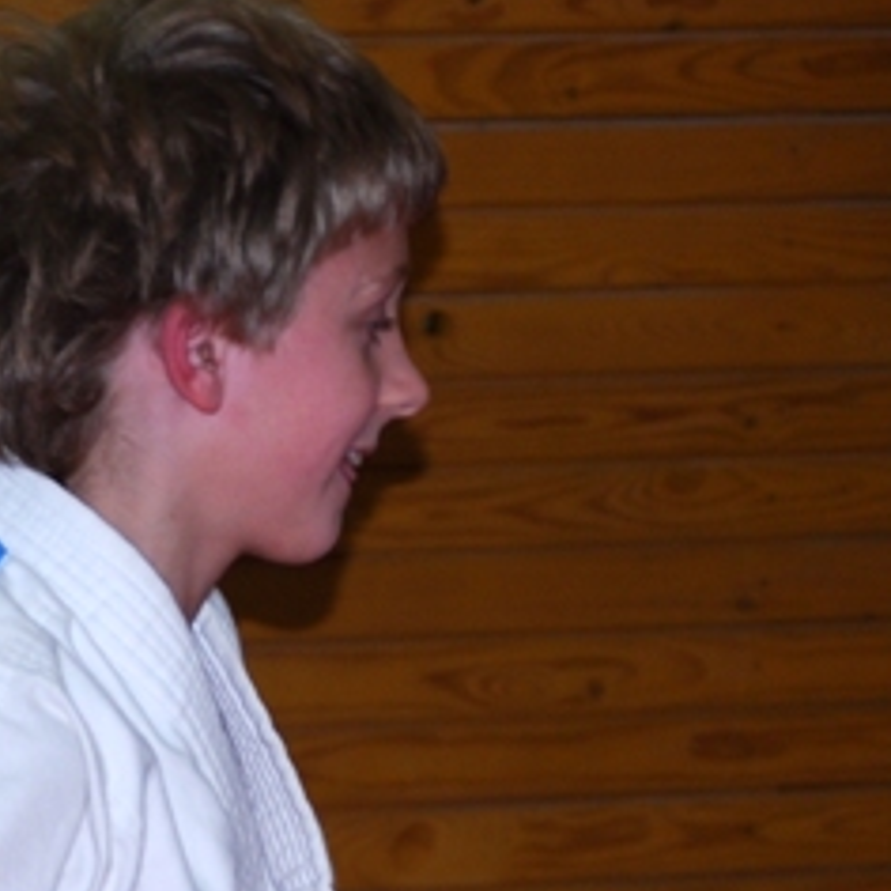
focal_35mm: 346
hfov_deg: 5.0
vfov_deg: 5.1
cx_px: -245
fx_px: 10076
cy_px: 874
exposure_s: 1/60
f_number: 4.5
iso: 200
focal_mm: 80
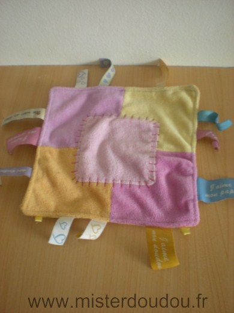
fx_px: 343
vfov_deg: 49.0
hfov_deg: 37.7
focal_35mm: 38
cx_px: 117
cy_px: 156
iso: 200
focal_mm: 6.3
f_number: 3.1
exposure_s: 1/9.5
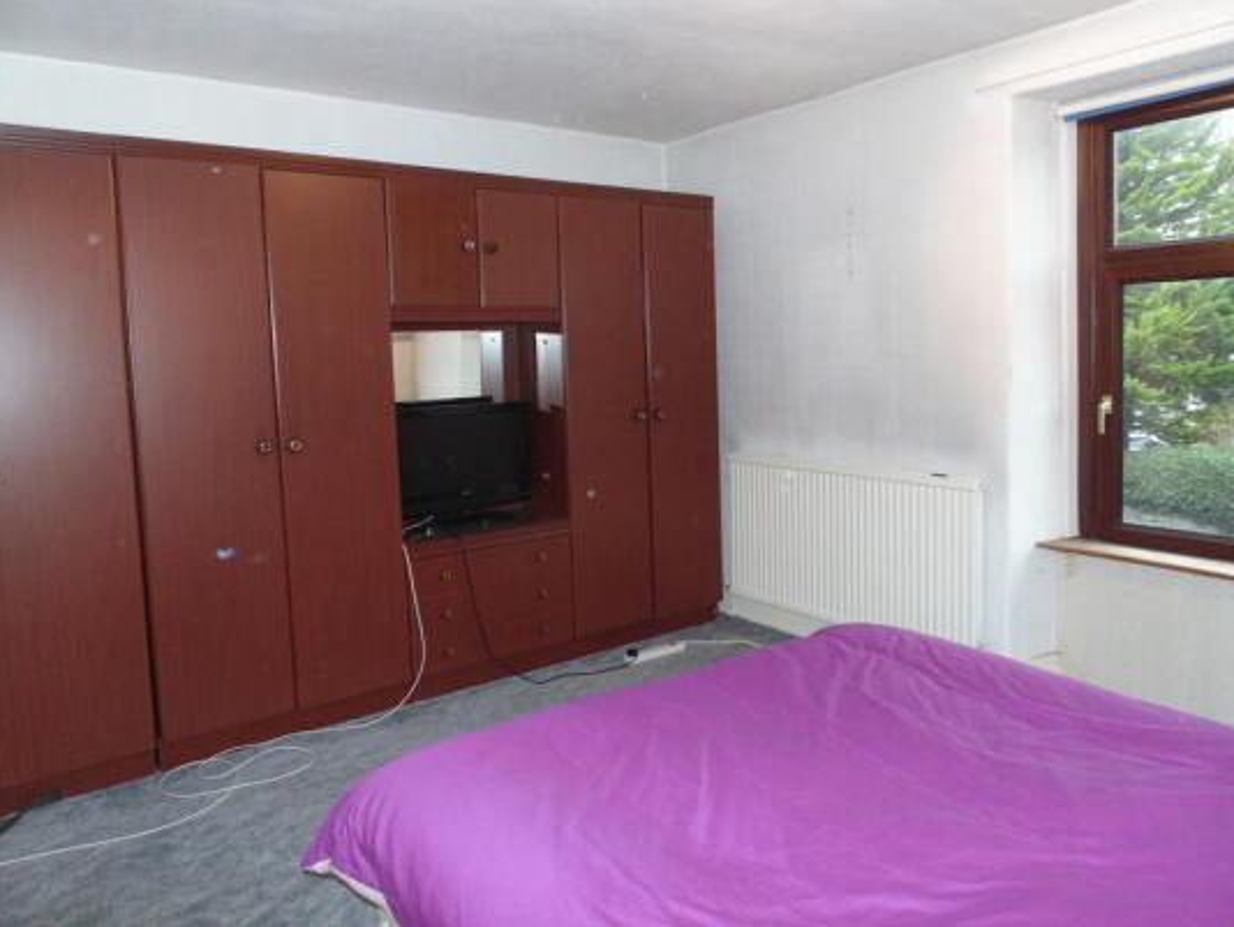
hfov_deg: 71.4
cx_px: 669
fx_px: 856
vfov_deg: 56.8
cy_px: 424
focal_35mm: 24
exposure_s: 1/30
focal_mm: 4
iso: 200
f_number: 3.1
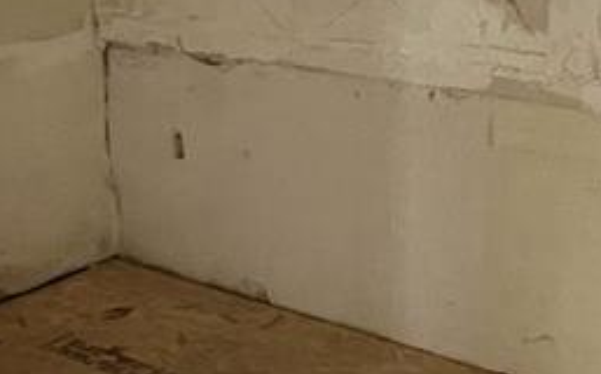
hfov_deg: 36.4
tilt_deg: -7.2
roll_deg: -0.5
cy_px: 9
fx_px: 900
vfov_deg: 22.7
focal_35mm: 55
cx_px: 423
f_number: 1.8
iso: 800
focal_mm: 1.57
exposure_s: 1/40
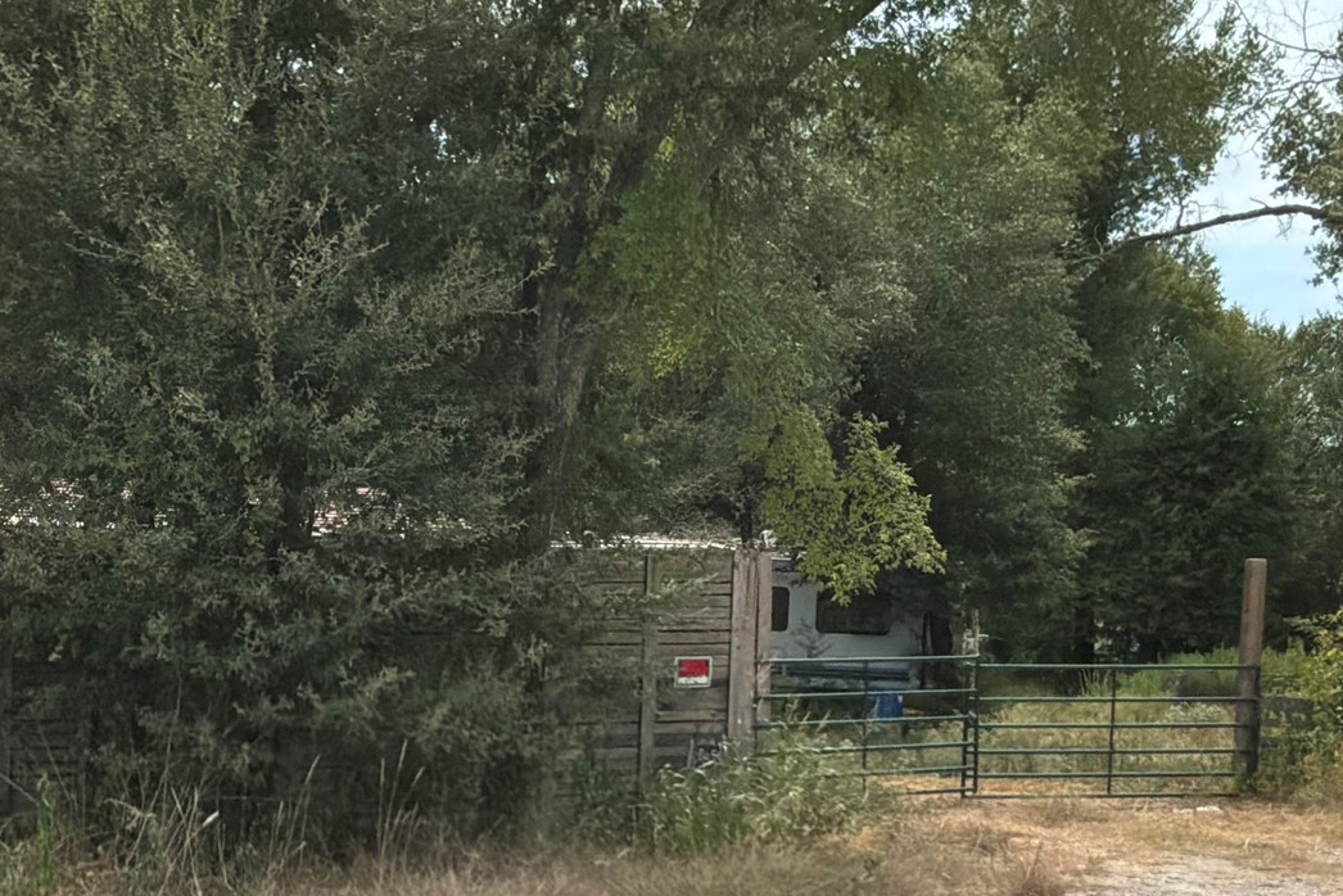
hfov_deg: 34.5
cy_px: 682
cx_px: 370
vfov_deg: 23.5
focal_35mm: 57
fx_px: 2127
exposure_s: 1/8621
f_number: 1.8
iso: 100
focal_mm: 3
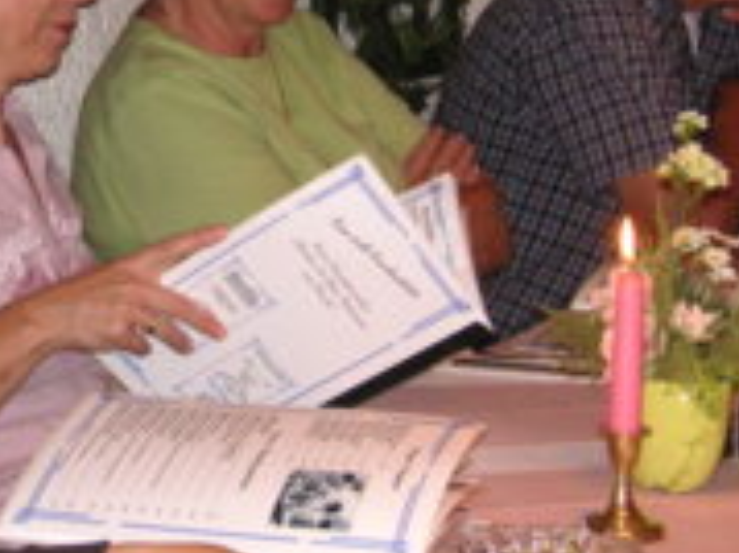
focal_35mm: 112
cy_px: 70
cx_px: 128
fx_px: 2389
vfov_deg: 13.1
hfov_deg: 17.4
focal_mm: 8.4
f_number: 3.4
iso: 160
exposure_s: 1/45
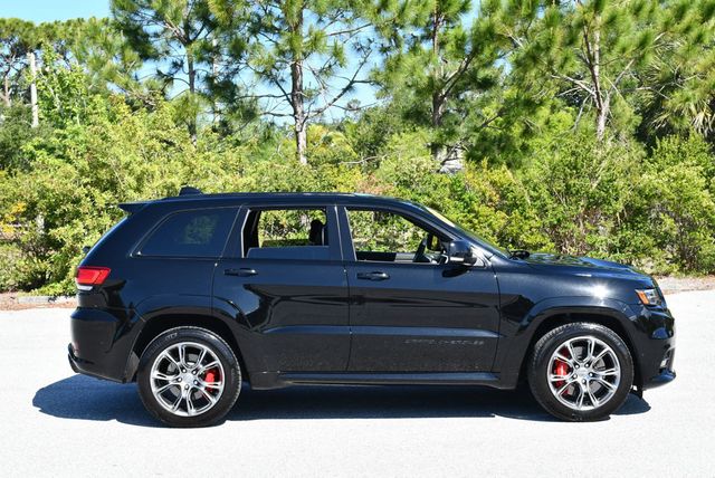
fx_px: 1153
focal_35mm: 58
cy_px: 239
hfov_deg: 34.5
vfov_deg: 23.4
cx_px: 358
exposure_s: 1/250
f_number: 7.1
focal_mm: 29
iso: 200
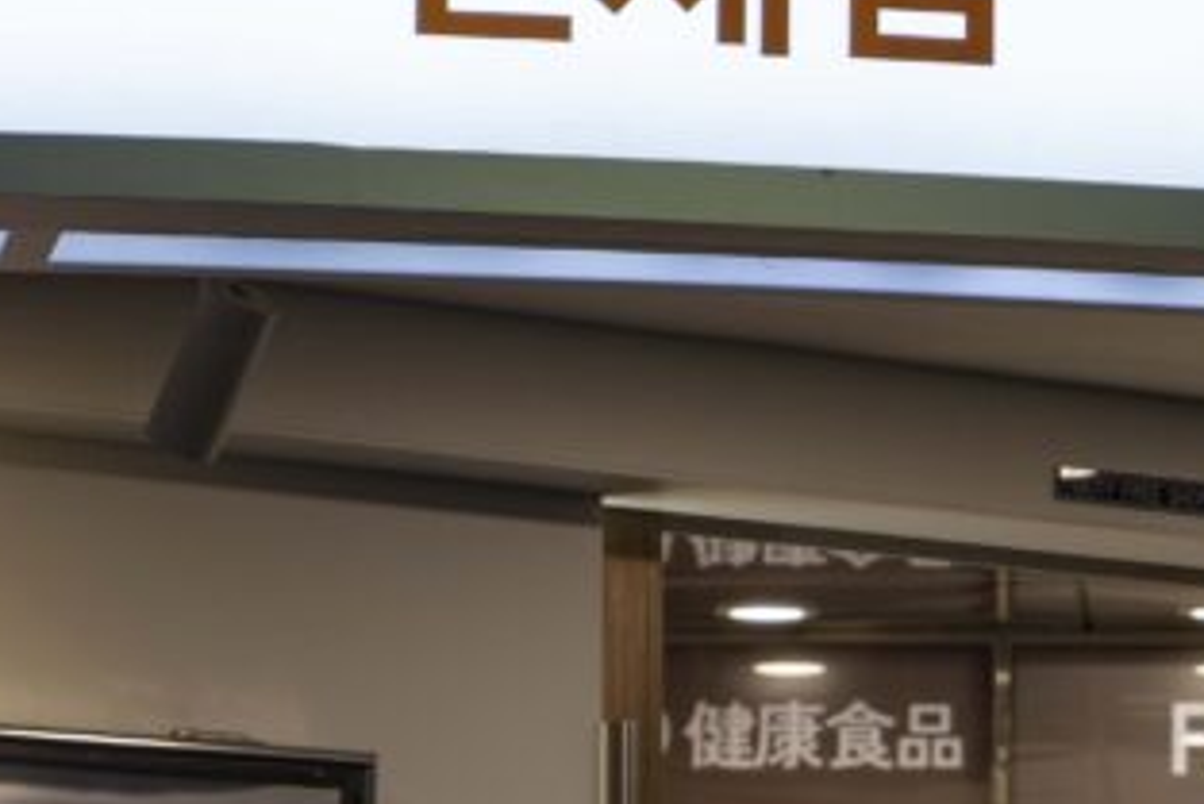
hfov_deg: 10.5
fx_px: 6558
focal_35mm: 196
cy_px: 829
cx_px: 827
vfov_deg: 7.0
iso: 200
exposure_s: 1/60
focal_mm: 60
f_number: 5.6
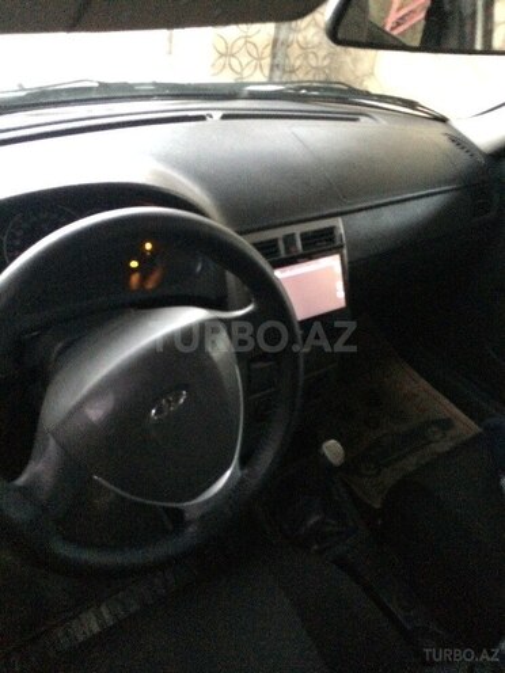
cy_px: 336
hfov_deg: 48.2
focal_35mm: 29
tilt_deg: -36.2
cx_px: 252
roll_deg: -9.1
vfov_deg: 61.7
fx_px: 564
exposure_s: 1/17
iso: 1250
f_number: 2.2
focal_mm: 4.15
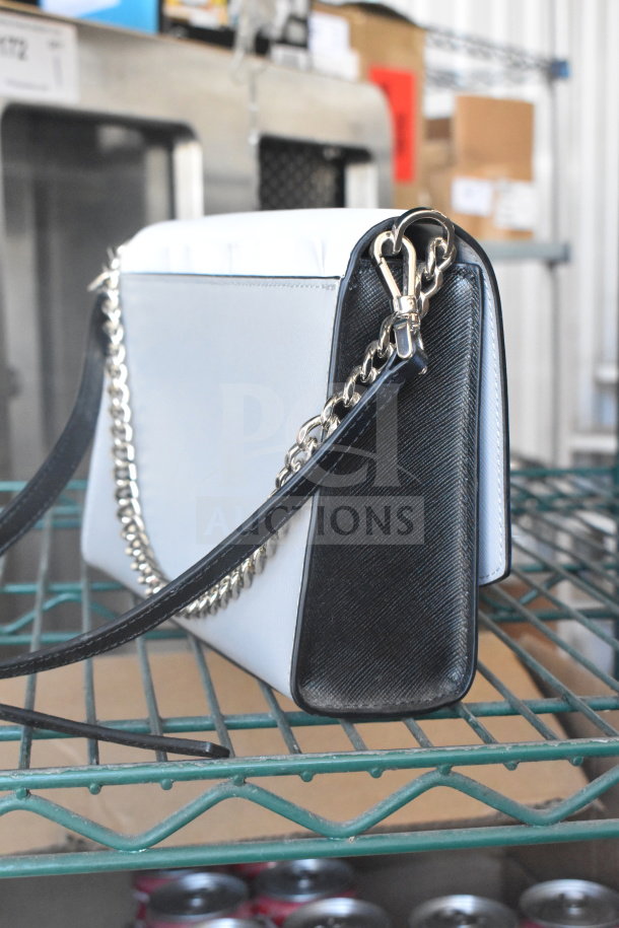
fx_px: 1354
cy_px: 464
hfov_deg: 25.8
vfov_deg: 37.9
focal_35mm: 52
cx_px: 310
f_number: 8
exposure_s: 1/250
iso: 6400
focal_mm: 35
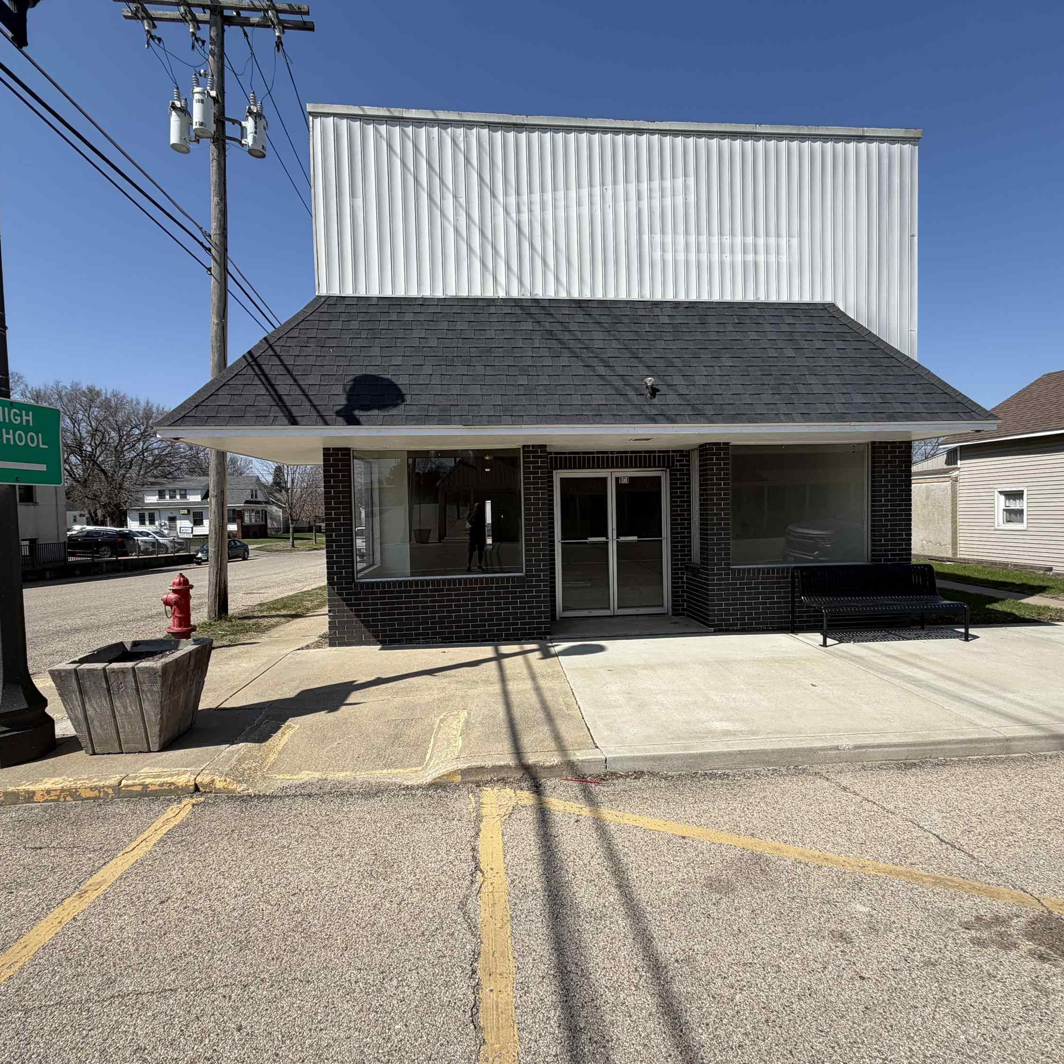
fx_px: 591
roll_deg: +1.3
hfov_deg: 84.0
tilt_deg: -1.3
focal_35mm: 17
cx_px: 543
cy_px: 529
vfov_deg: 84.0
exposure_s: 1/1125
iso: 20
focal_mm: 2.22
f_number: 2.2
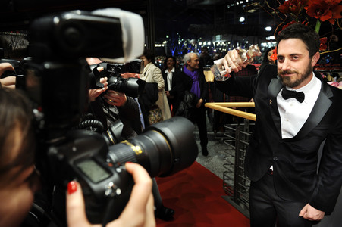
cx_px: 171
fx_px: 228
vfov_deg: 53.1
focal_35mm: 24
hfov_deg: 73.8
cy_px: 114
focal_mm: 24
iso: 800
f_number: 4.5
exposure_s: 1/100
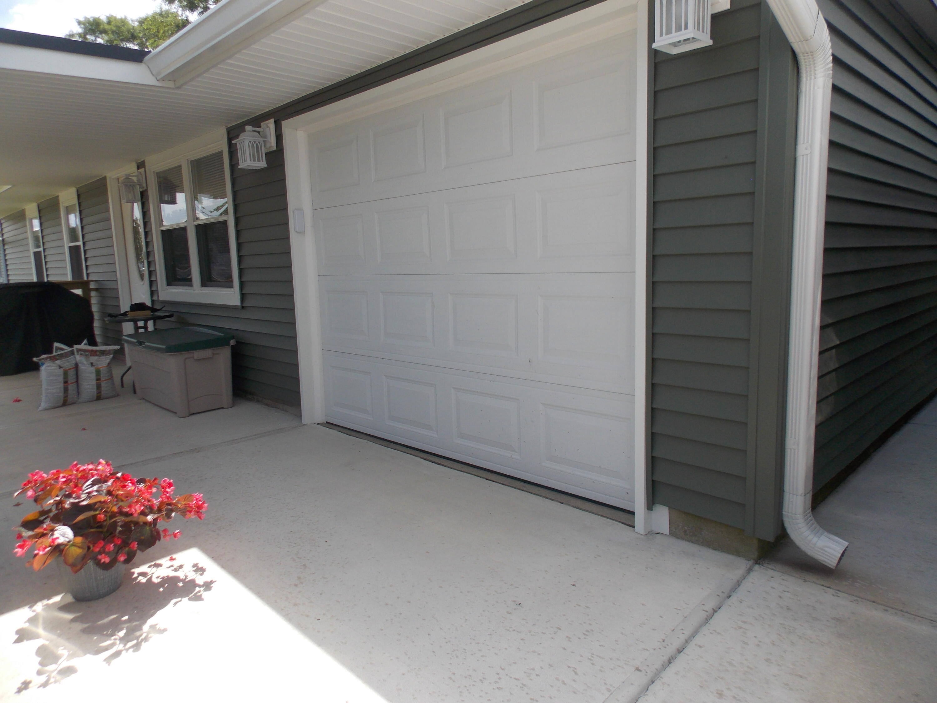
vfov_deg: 58.9
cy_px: 352
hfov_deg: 73.9
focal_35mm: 23
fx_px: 623
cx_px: 468
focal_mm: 4
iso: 80
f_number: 3.1
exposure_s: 1/800
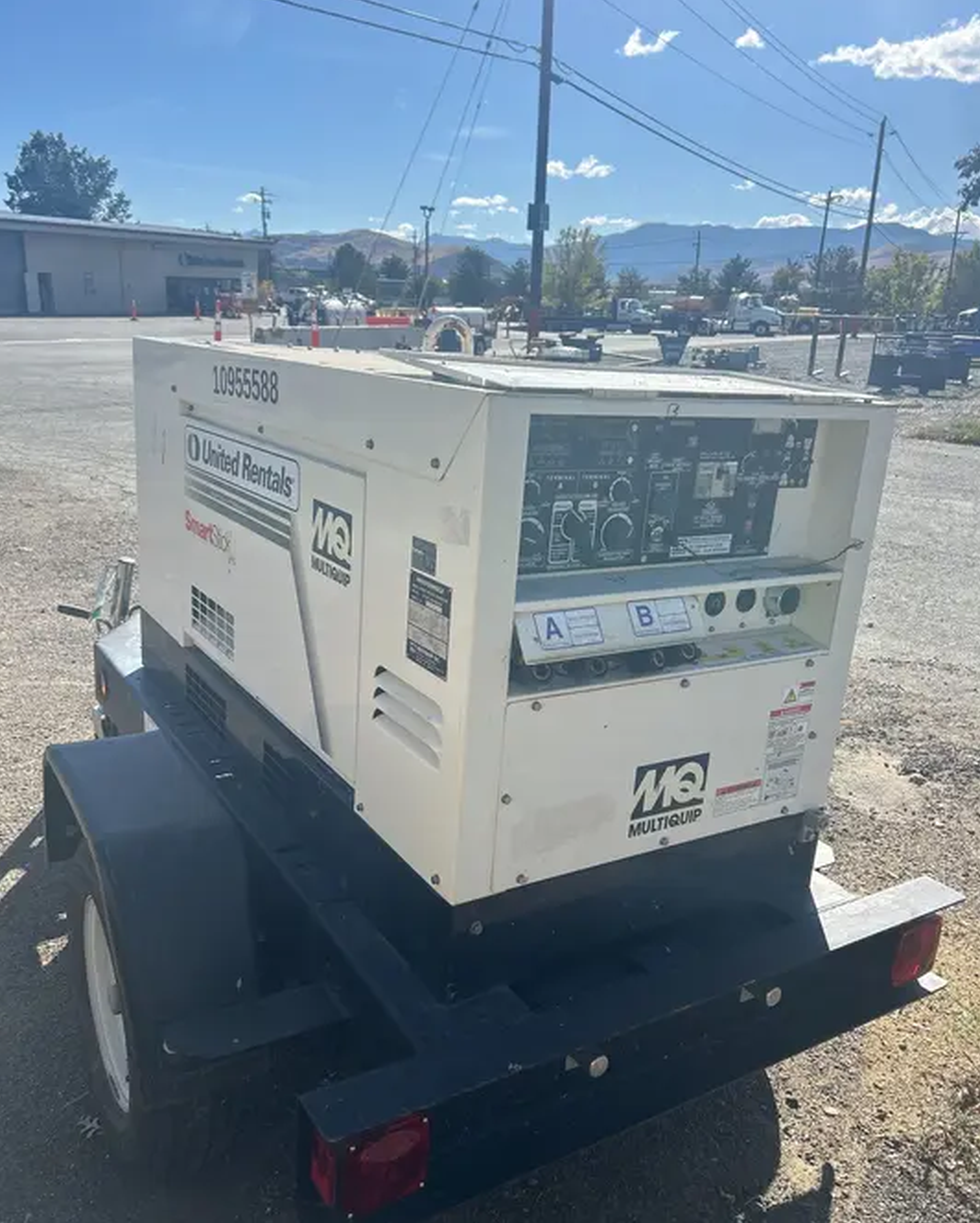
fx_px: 1014
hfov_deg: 51.6
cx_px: 477
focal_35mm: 28
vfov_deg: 62.2
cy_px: 638
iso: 50
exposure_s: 1/3704
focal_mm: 5.7
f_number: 1.5
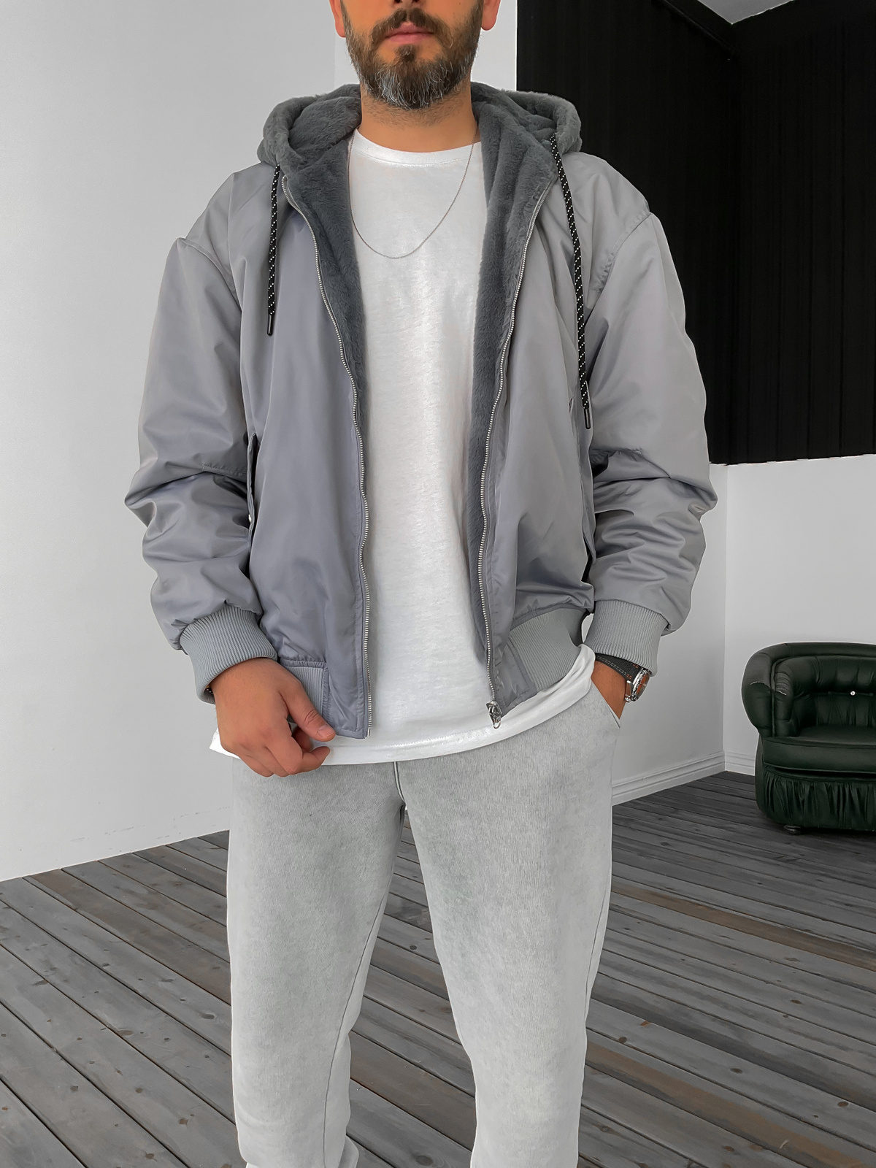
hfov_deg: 48.2
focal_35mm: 29
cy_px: 584
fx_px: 979
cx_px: 438
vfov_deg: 61.7
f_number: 1.8
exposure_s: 1/120
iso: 32
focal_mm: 3
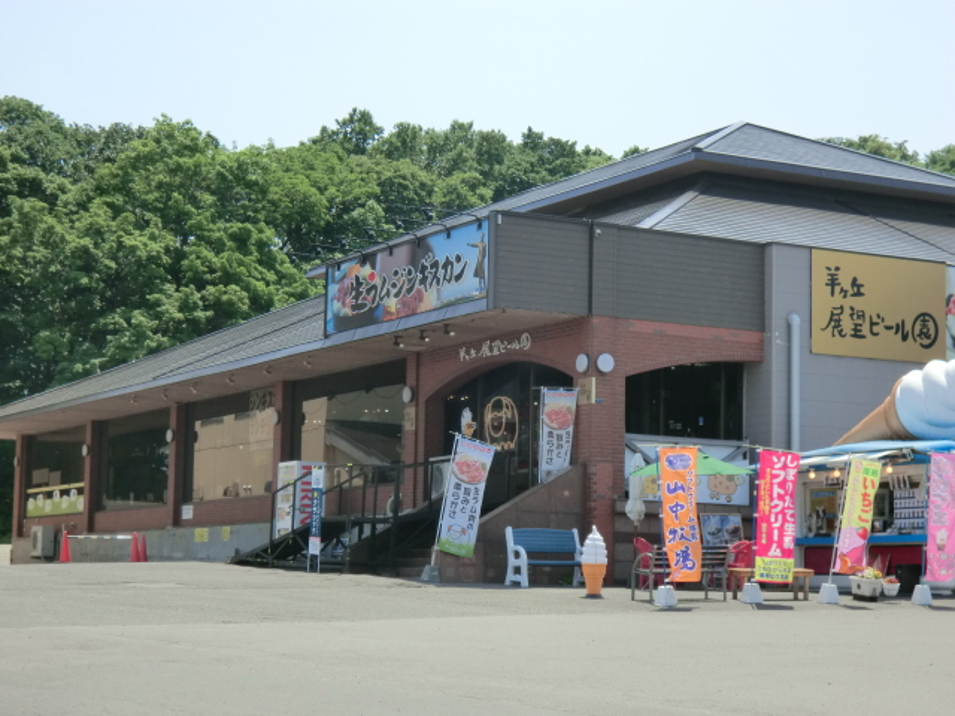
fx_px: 2124
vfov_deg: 19.1
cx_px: 478
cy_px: 358
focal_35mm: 77
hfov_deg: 25.3
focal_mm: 13.9
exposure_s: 1/250
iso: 50
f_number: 5.9
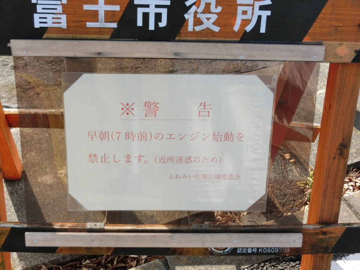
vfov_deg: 28.0
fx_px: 541
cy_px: 135
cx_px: 180
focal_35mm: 52
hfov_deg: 36.8
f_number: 4.7
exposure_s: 1/1000
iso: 250
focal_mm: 9.3
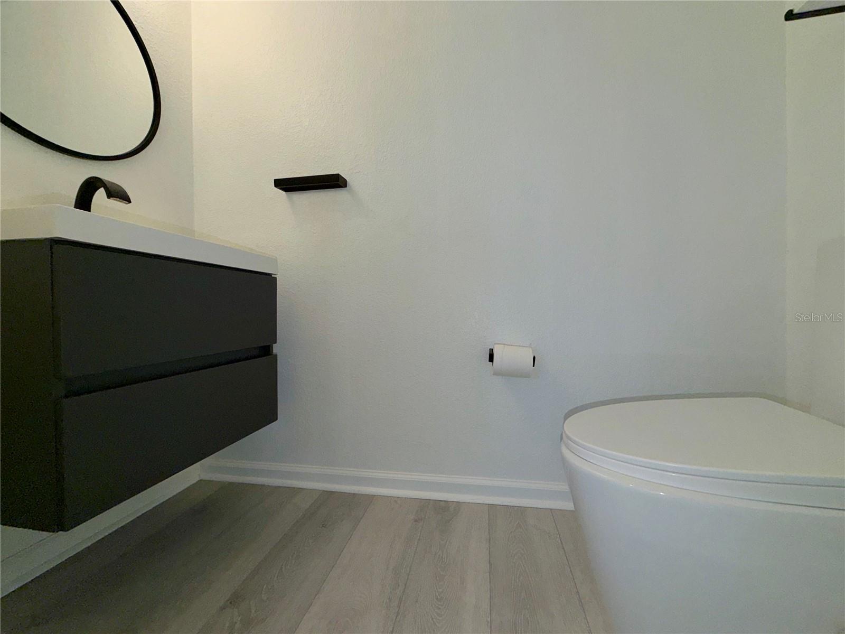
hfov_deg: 102.1
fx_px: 342
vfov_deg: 85.7
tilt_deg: -1.7
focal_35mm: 14
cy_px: 317
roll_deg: +0.7
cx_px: 422
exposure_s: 1/143
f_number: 2.2
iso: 16
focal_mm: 2.22
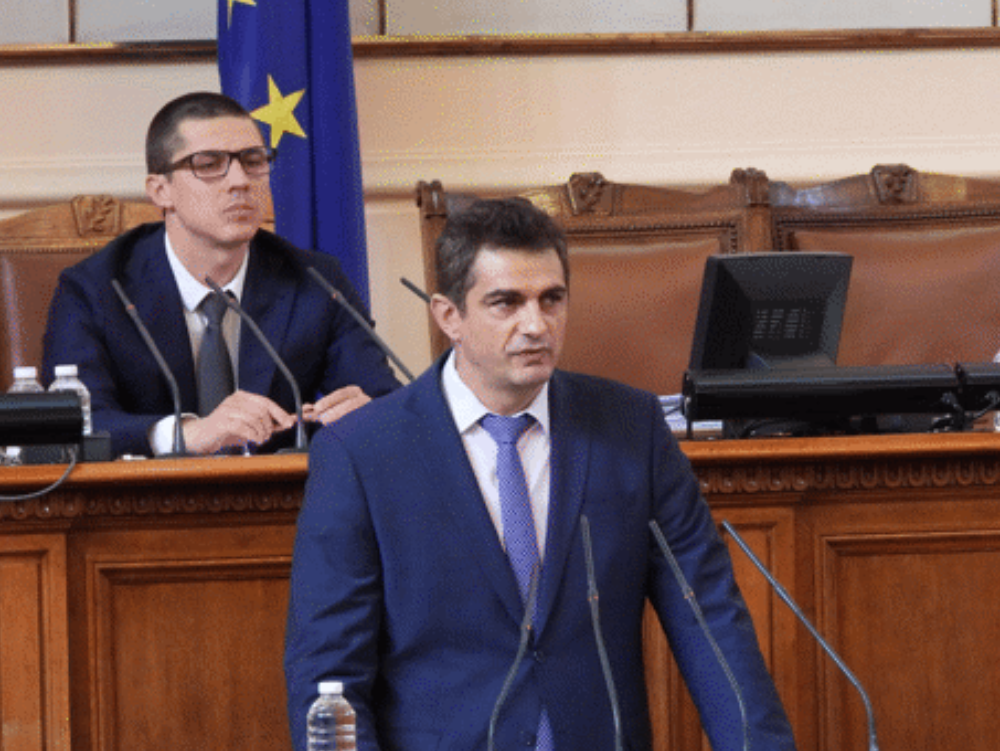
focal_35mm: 484
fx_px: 13986
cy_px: 477
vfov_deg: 3.1
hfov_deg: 4.1
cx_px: 608
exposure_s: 1/30
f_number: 4.5
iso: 450
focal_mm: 53.9
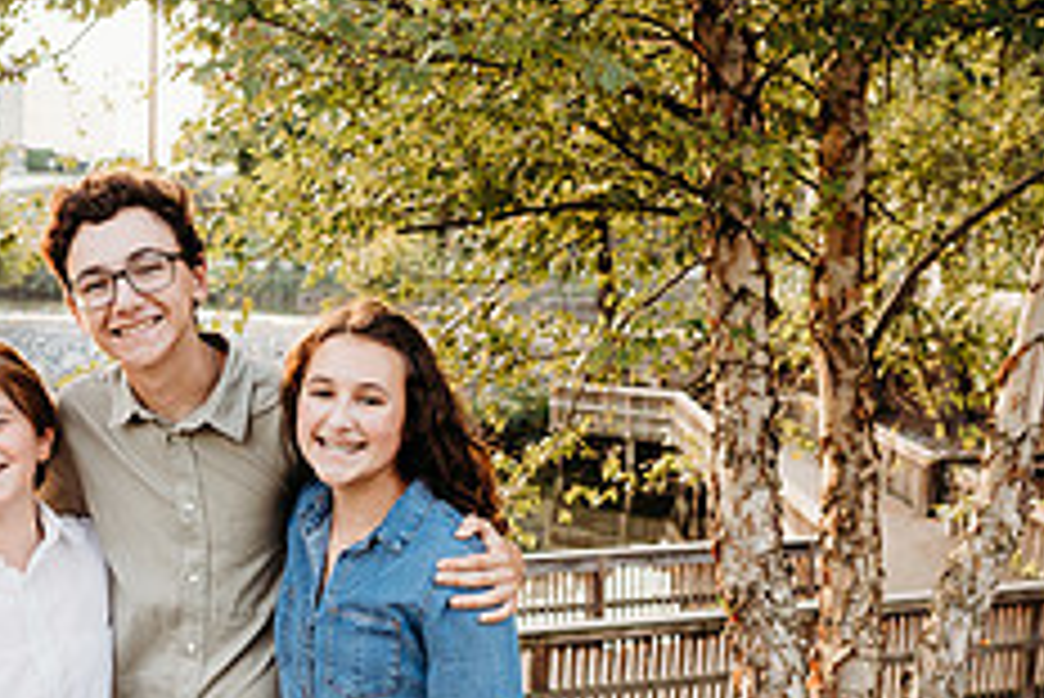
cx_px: 252
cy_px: 502
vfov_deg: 22.5
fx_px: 1741
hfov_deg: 32.7
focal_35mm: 60
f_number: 3.2
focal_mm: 24
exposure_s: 1/200
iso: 250
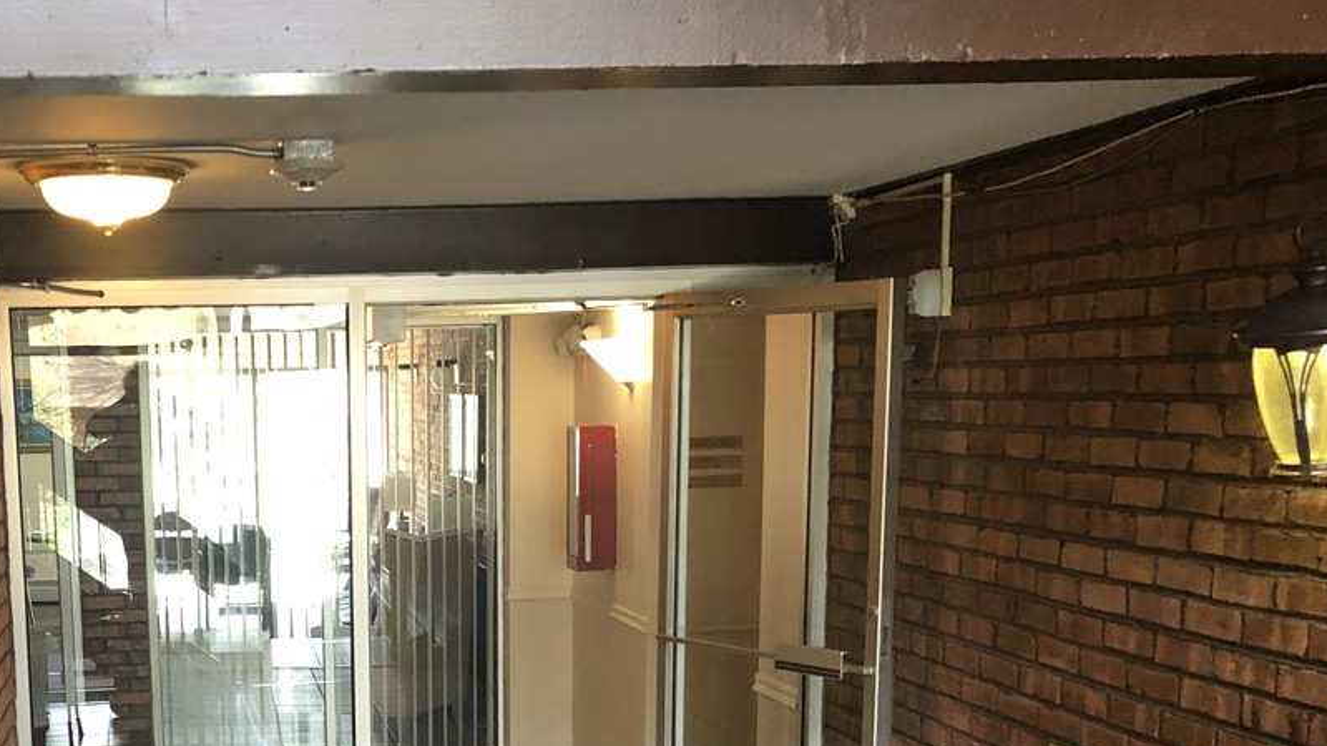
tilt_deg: -10.9
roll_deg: +1.4
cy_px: 761
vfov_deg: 21.0
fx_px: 1935
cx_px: 282
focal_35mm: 55
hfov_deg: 36.7
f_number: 1.8
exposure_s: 1/15
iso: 80
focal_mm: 3.99
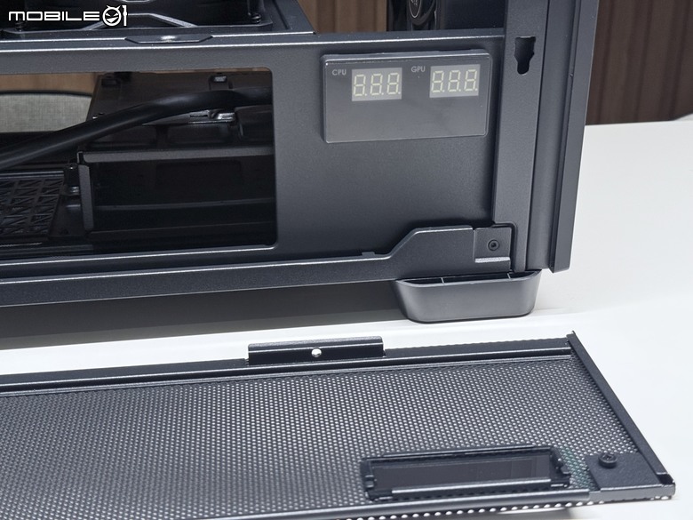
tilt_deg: -24.7
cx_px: 346
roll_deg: +0.0
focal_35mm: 48
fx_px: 961
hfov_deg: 39.7
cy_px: 260
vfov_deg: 30.3
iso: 80
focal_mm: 6.76
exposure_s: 1/62
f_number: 1.78
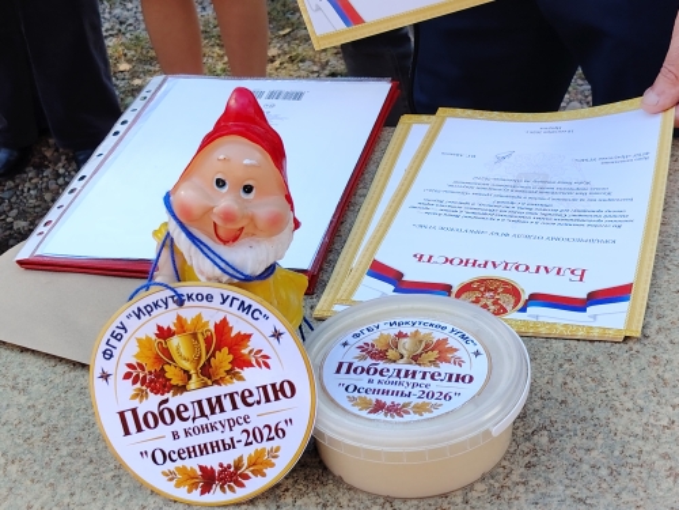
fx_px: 1138
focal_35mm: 58
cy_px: 255
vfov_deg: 25.2
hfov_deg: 33.2
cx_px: 340
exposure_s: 1/900
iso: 681
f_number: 1.75
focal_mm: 5.25
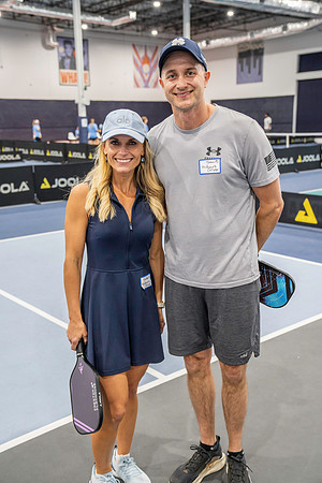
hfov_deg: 33.4
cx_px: 161
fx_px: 537
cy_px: 242
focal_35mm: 40
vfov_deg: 48.5
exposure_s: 1/160
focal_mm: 40
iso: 2000
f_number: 4
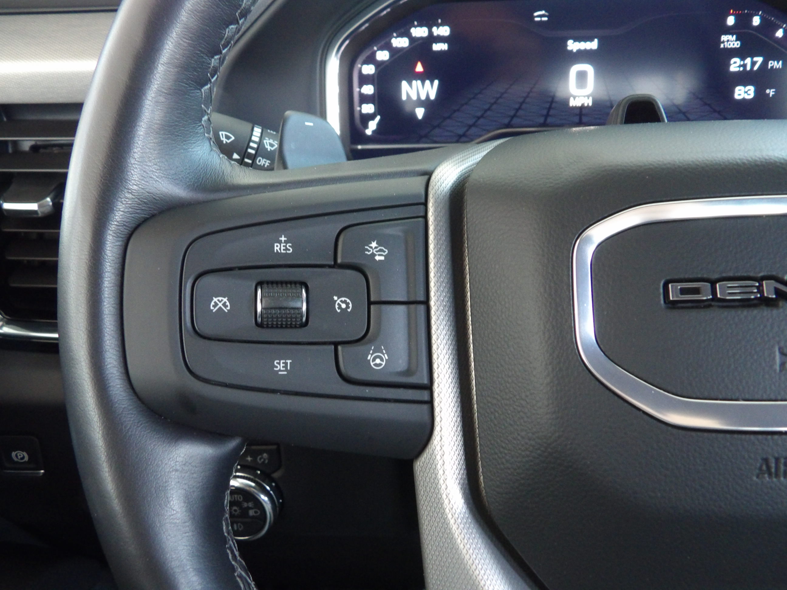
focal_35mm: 33
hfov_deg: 55.4
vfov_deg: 42.9
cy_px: 295
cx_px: 394
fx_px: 750
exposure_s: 1/17
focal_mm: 5.9
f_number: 3.6
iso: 548
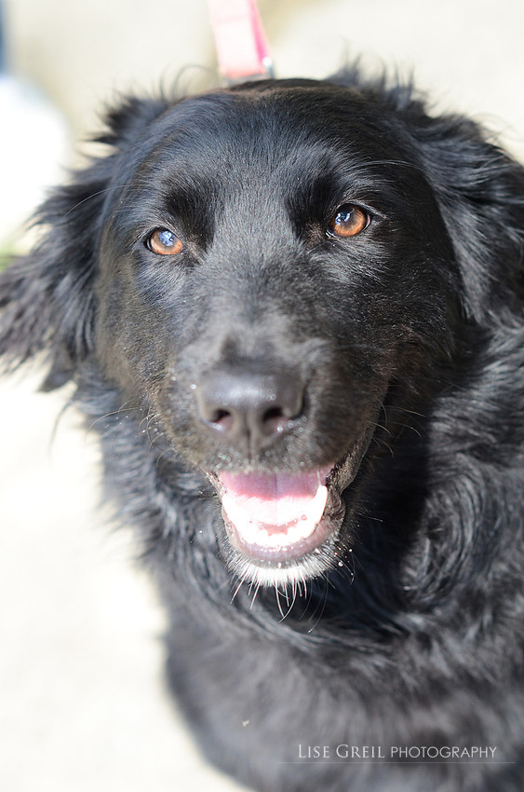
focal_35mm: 75
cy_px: 396
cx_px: 262
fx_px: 1645
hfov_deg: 18.1
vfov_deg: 27.0
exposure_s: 1/500
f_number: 3.5
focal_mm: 50
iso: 400
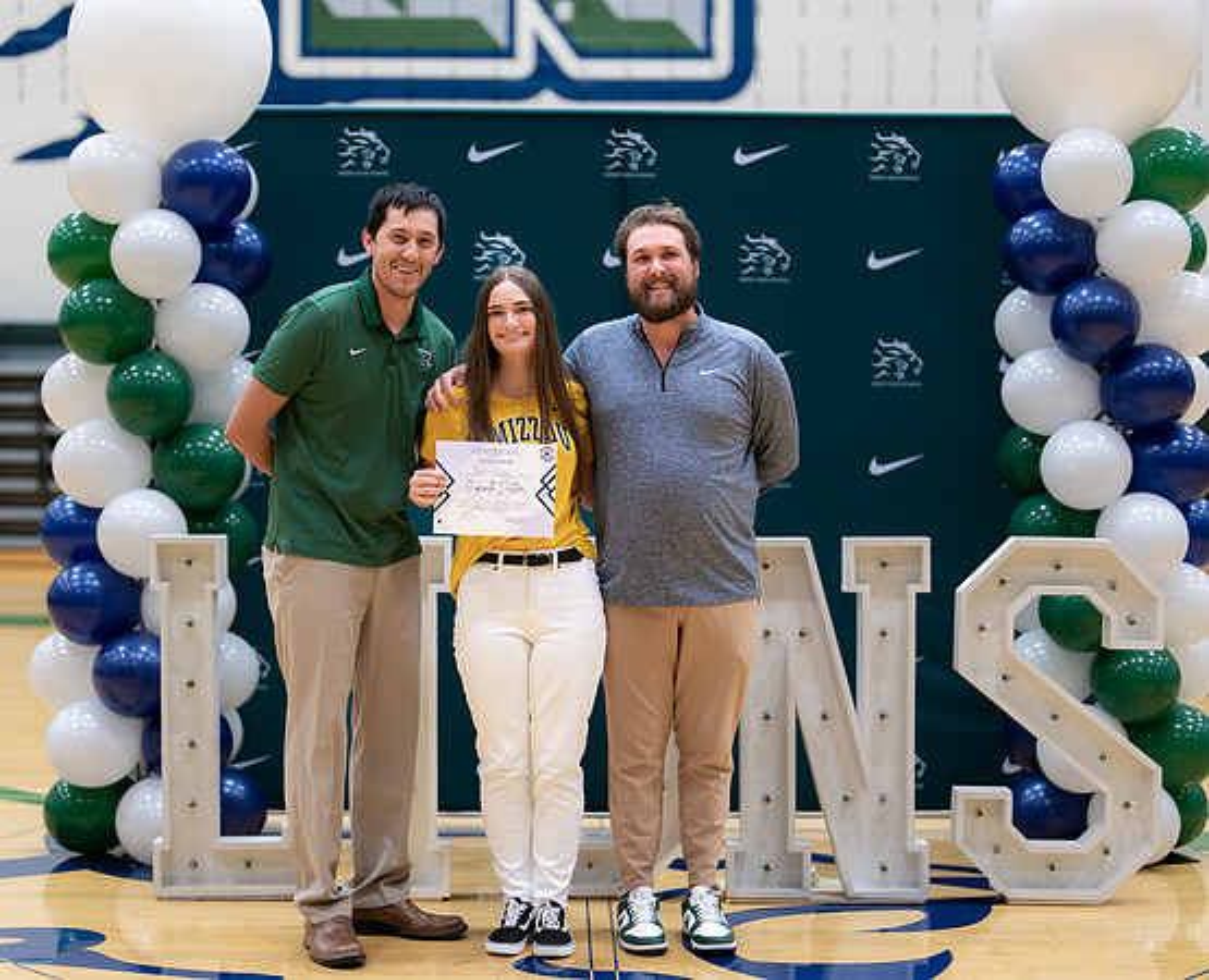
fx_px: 2278
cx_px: 524
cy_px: 534
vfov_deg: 24.3
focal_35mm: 63
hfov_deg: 29.7
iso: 400
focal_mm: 50
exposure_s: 1/320
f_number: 1.2
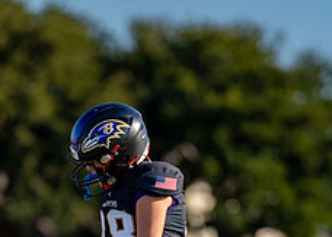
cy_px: 306
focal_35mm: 584
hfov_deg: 3.5
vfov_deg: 2.5
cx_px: 131
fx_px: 5508
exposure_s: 1/3200
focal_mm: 200
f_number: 2.8
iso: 160
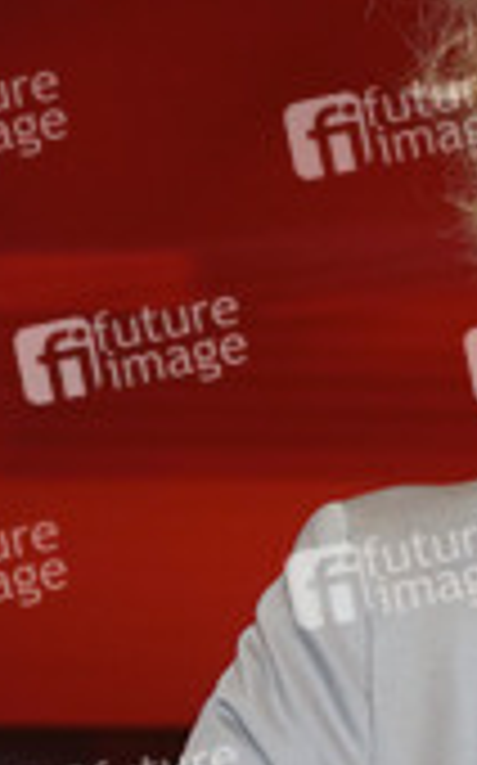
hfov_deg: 10.5
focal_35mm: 116
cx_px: 911
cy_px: 238
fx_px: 2417
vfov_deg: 17.9
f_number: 4.5
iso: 1600
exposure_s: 1/160
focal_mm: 43
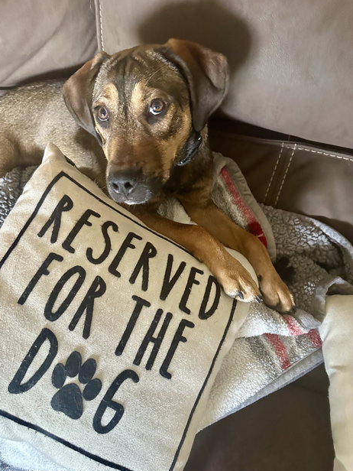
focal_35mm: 26
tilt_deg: -60.4
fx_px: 354
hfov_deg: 53.0
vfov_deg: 67.2
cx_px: 163
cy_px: 253
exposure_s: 1/60
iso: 800
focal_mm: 6.86
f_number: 1.78
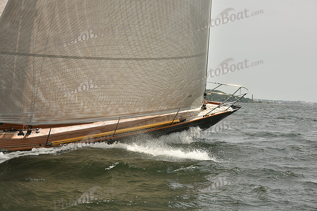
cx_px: 158
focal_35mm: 70
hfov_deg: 28.8
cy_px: 106
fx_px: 617
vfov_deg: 19.5
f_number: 9
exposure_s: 1/1600
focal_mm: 70
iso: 400
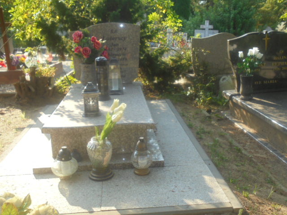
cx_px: 144
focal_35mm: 38
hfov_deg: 49.0
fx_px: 315
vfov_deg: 37.7
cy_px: 108
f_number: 4.2
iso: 100
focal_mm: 6.9
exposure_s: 1/160
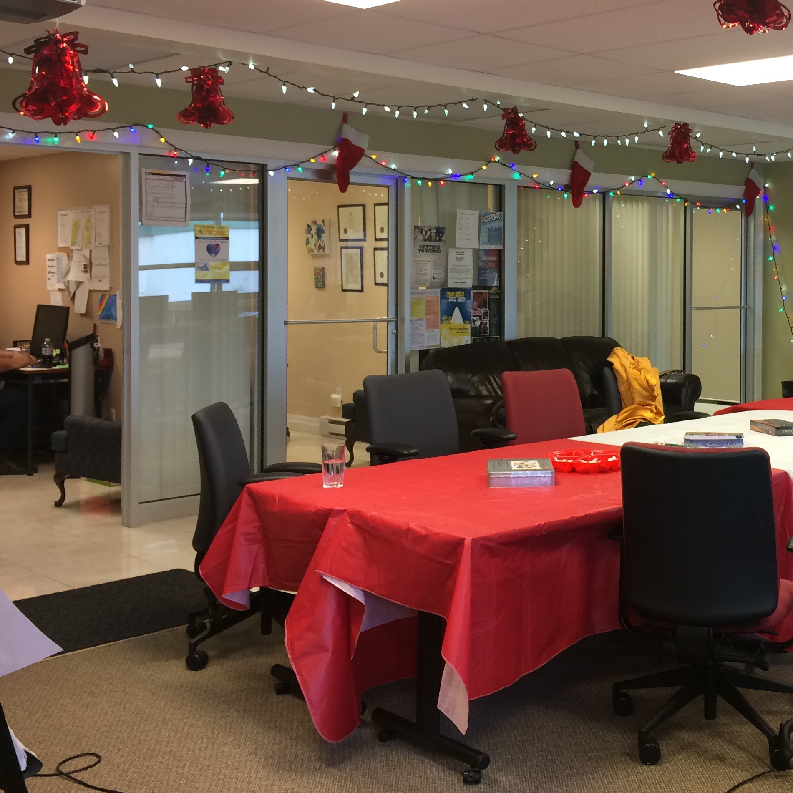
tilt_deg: -2.1
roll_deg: +0.3
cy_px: 301
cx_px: 665
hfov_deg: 36.6
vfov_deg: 38.1
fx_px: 1140
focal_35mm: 44
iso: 50
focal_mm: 4.15
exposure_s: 1/30
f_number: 2.2
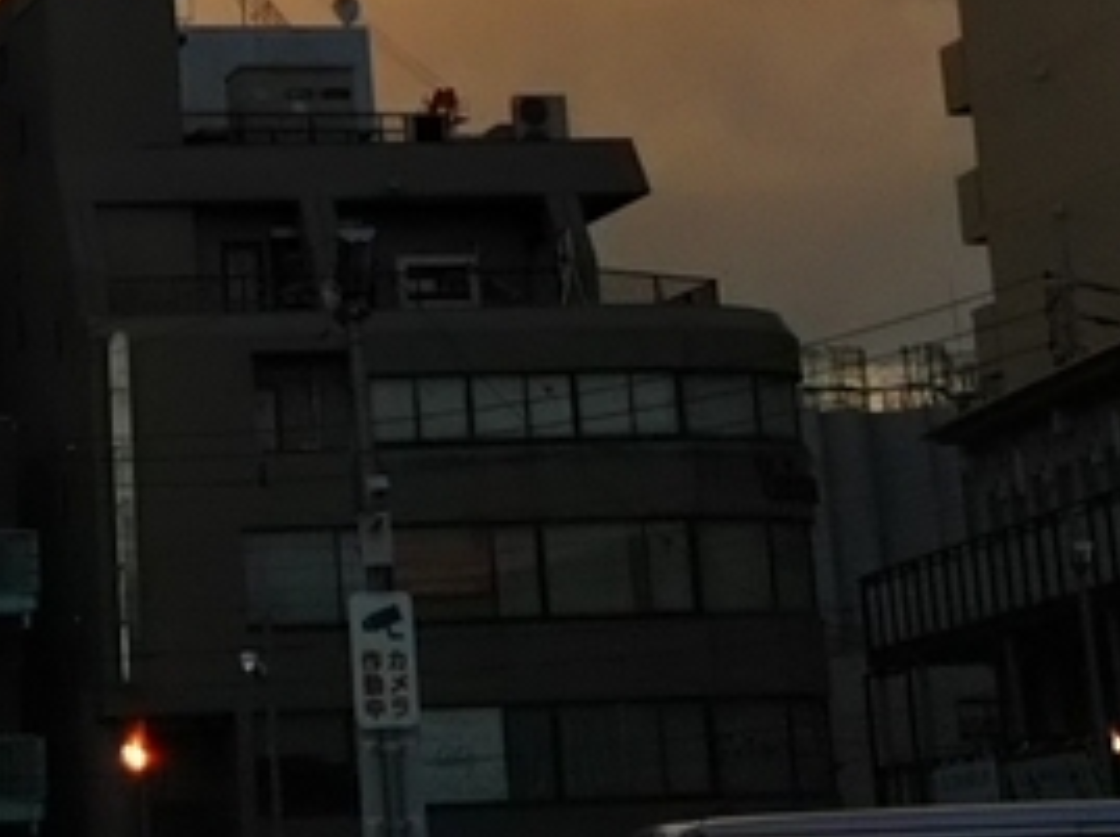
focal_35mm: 134
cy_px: -1033
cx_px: 8
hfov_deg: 14.5
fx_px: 4330
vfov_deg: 9.9
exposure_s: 1/383
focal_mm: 4
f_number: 2.2
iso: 20
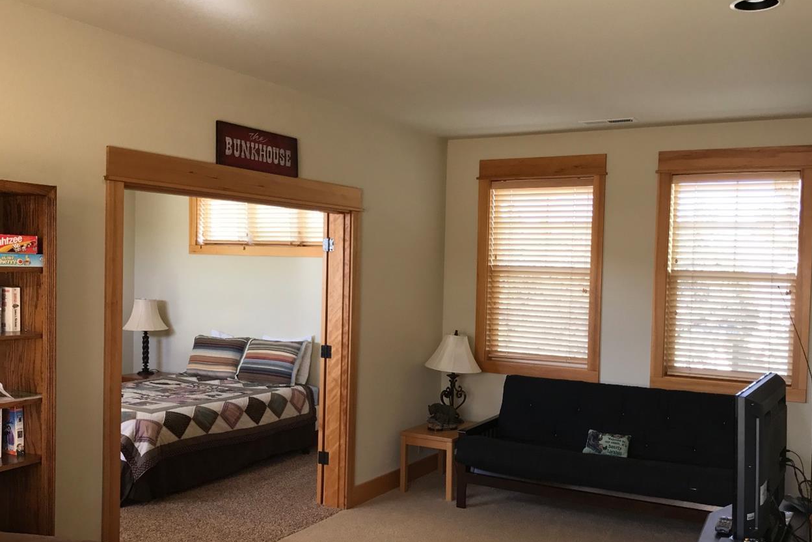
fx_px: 789
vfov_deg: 37.8
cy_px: 311
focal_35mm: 35
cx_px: 456
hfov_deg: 54.3
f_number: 1.8
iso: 32
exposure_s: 1/60
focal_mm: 3.99
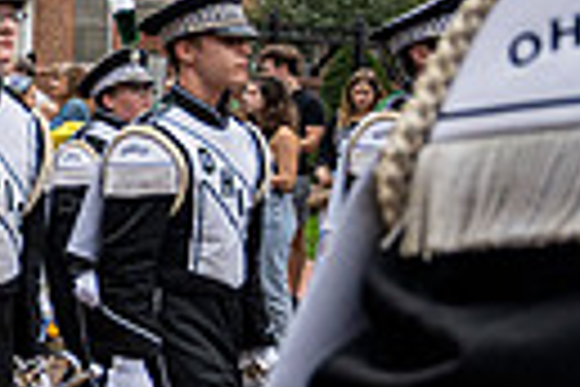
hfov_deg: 15.0
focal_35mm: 108
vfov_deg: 12.6
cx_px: -611
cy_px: 20
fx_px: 1740
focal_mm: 24
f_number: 4
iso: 640
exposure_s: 1/1600
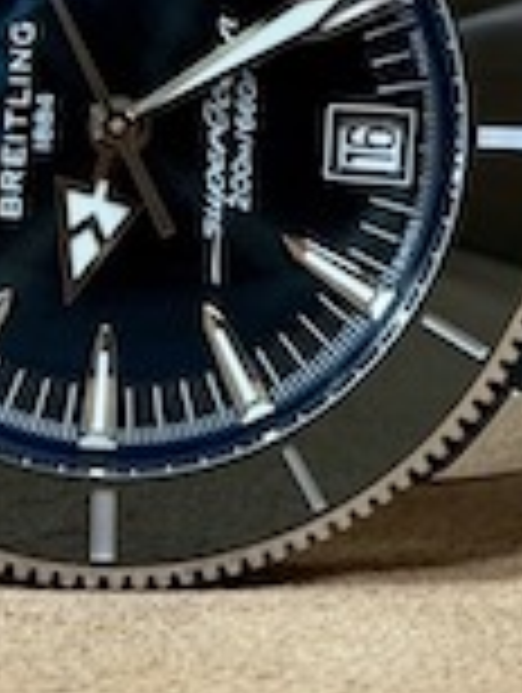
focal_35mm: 249
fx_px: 4993
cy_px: -148
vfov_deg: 7.9
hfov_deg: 6.0
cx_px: 184
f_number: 1.78
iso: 160
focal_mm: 6.76
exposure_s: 1/60
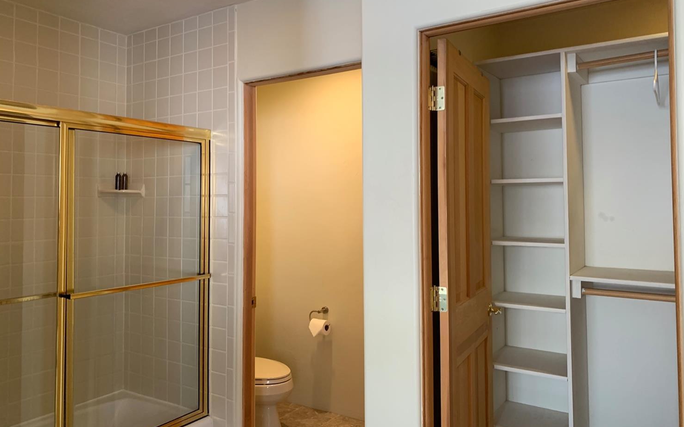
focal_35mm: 28
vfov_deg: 44.4
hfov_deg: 66.5
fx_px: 522
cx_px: 343
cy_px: 188
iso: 160
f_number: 1.8
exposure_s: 1/60
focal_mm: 4.25
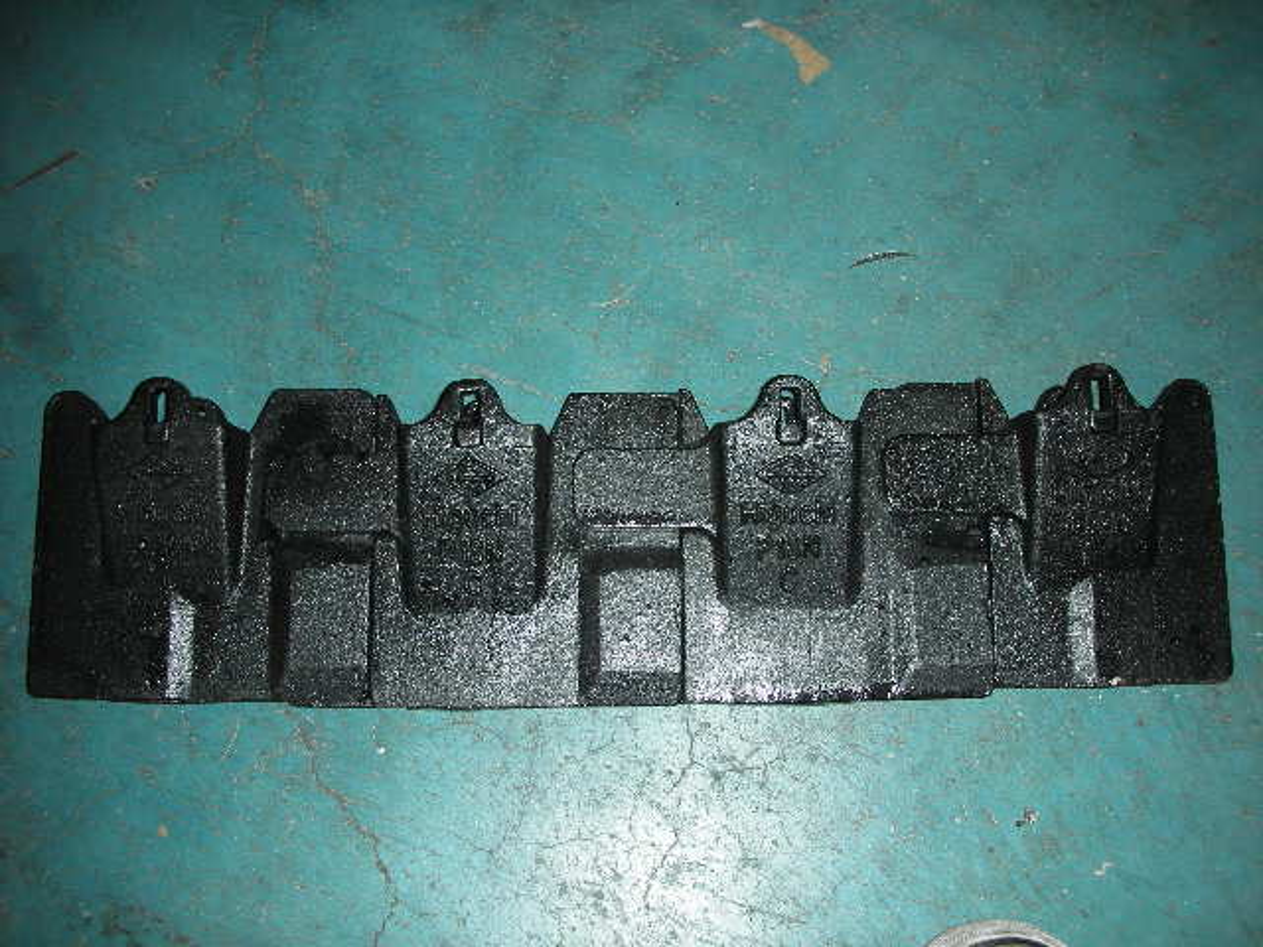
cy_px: 474
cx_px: 632
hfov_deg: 52.6
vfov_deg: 40.7
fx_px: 1277
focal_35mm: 35
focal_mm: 5.8
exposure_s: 1/60.1
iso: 50
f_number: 3
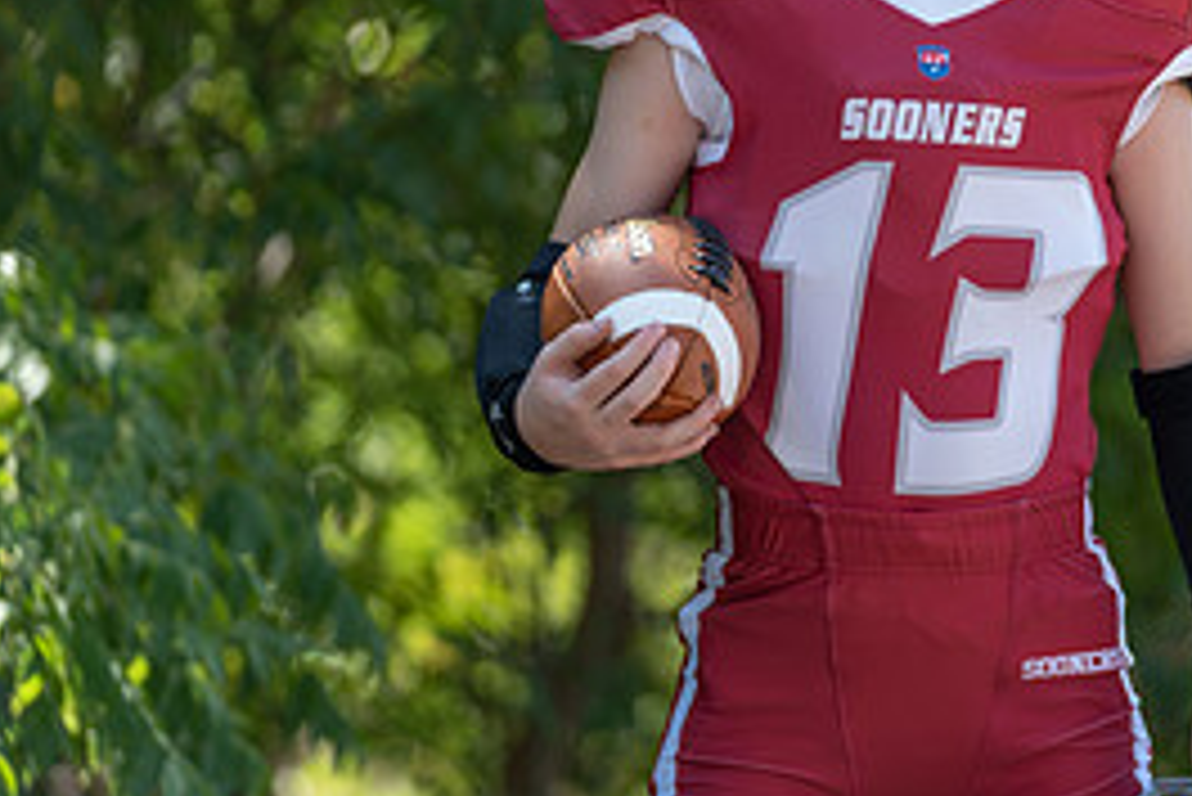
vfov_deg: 5.2
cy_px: 160
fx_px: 8779
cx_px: 1030
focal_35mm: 265
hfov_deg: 7.7
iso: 80
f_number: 2.8
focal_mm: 121
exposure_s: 1/320
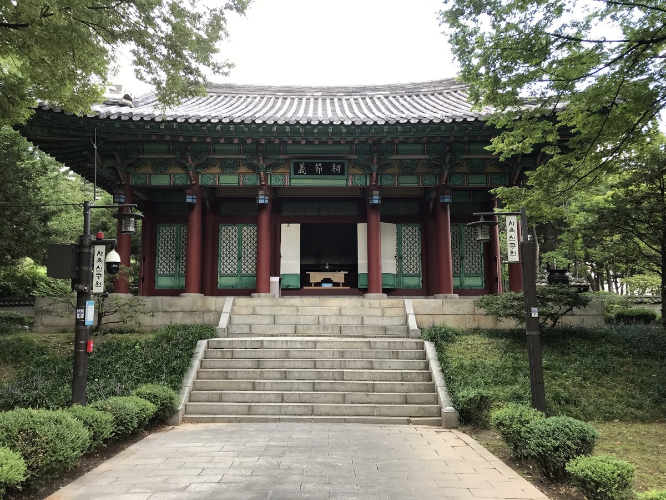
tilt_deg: +8.7
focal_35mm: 28
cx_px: 333
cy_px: 250
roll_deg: +0.8
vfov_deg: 49.7
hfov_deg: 63.4
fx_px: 539
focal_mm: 3.99
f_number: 1.8
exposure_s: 1/60
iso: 32
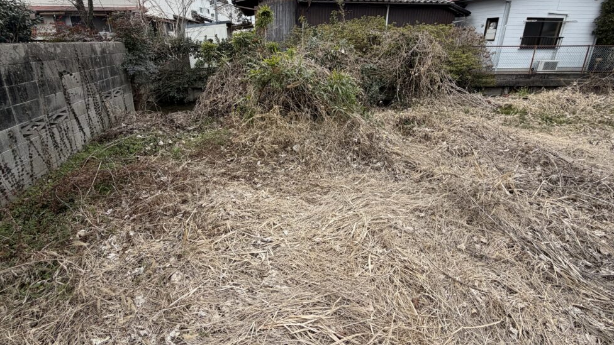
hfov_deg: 99.4
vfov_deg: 65.3
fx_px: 260
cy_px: 114
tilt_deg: -15.4
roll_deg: +0.7
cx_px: 301
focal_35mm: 16
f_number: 2.2
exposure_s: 1/502
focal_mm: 2.22
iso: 50
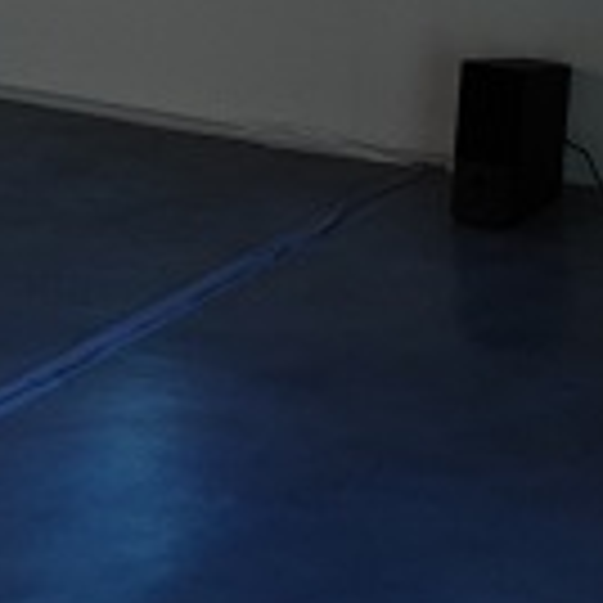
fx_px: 3940
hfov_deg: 8.7
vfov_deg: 8.5
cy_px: -432
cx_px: -122
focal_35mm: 200
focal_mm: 35
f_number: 1.4
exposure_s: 1/160
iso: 500
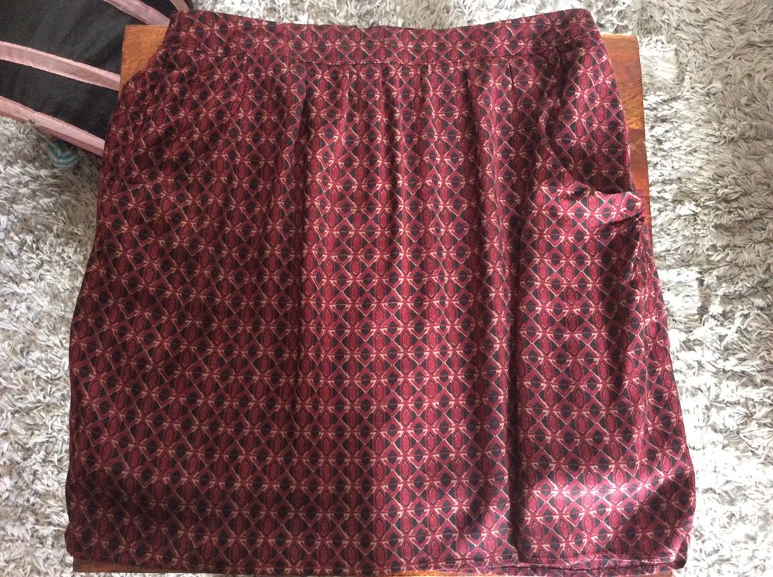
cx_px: 386
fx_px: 714
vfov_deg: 44.1
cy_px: 288
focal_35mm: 32
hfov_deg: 56.9
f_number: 2.4
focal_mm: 3.3
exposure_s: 1/17
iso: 320
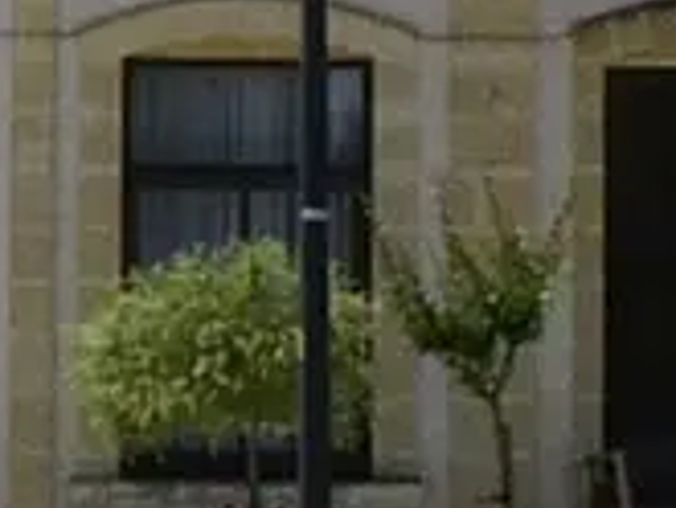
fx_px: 9087
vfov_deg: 3.2
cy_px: 29
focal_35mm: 465
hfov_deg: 4.2
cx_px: -504
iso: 100
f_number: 6.3
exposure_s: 1/400
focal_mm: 6
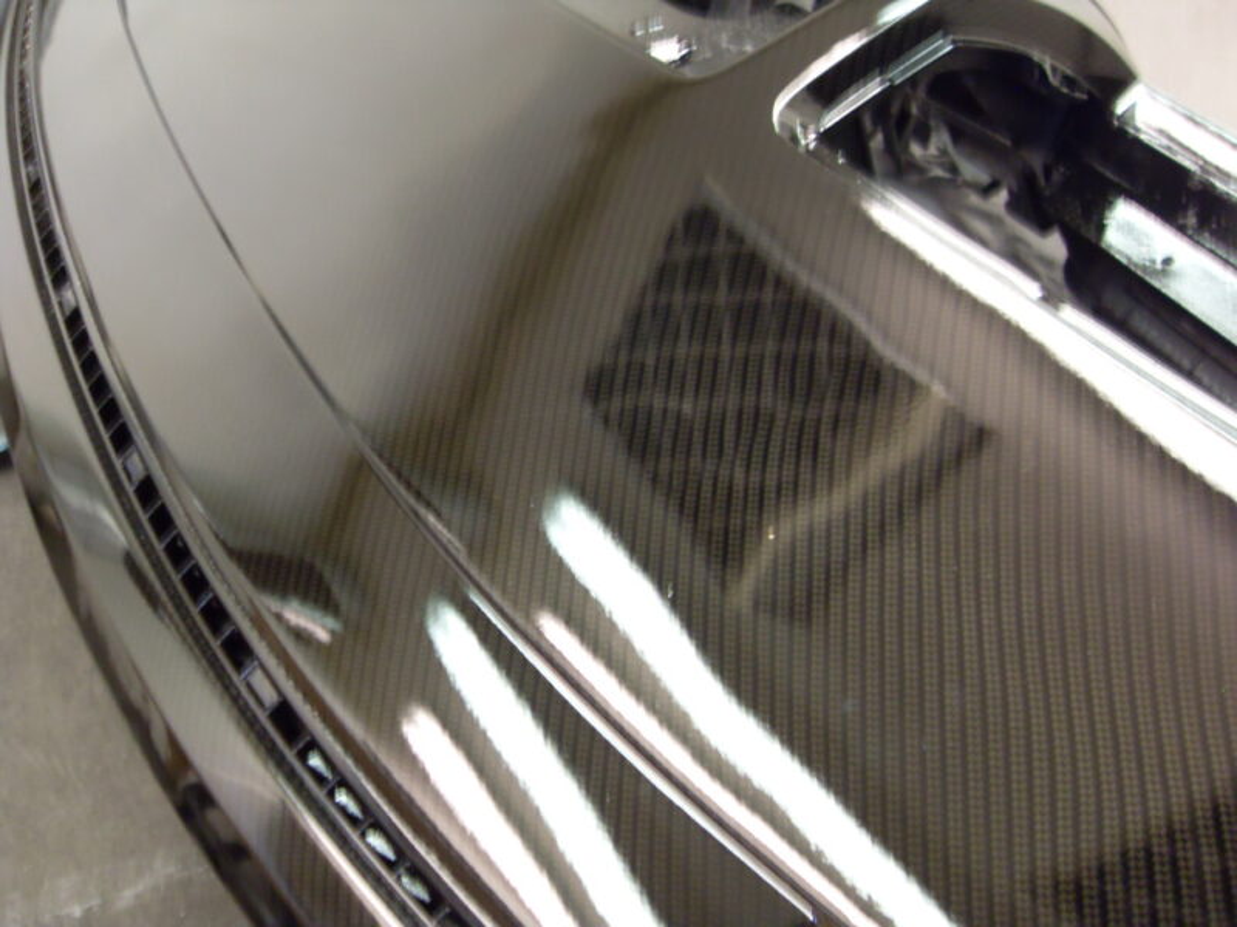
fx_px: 1251
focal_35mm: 35
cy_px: 464
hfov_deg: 52.6
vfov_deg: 40.7
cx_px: 618
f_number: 2.8
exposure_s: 1/20
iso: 200
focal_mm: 6.3
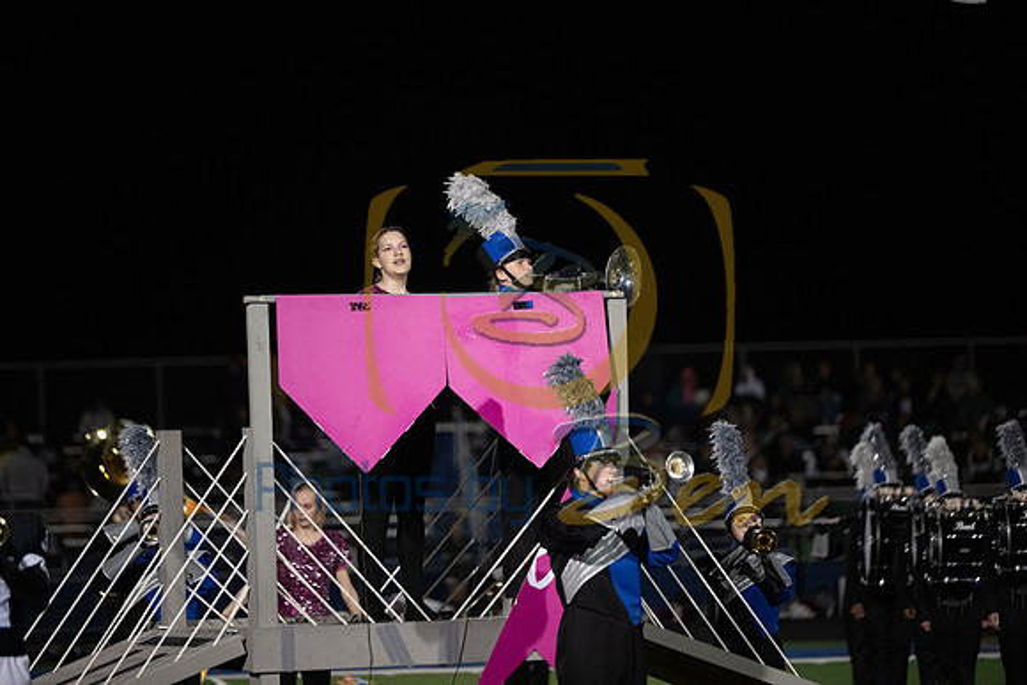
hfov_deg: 10.3
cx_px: 514
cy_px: 342
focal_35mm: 200
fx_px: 5707
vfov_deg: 6.9
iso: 5000
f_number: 2.8
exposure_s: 1/1250
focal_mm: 200
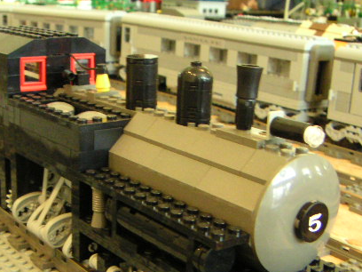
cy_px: 200
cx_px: 110
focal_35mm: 58
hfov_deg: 32.8
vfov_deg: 25.0
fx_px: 607
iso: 400
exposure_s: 1/30
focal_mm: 4.8
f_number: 2.8
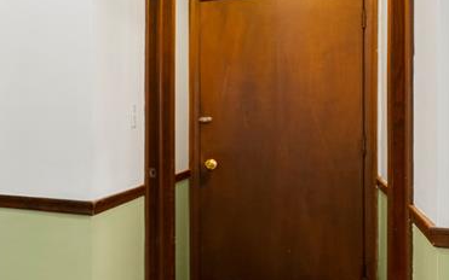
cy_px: 118
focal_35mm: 45
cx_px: -165
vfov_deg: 28.6
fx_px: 551
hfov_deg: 31.5
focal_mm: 16
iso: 100
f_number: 4
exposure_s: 1/4
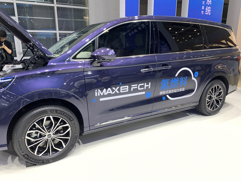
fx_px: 181
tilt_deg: -14.1
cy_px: 90
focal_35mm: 26
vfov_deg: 53.1
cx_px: 120
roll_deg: +0.0
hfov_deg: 67.3
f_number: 1.8
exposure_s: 1/120
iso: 25
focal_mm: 4.25
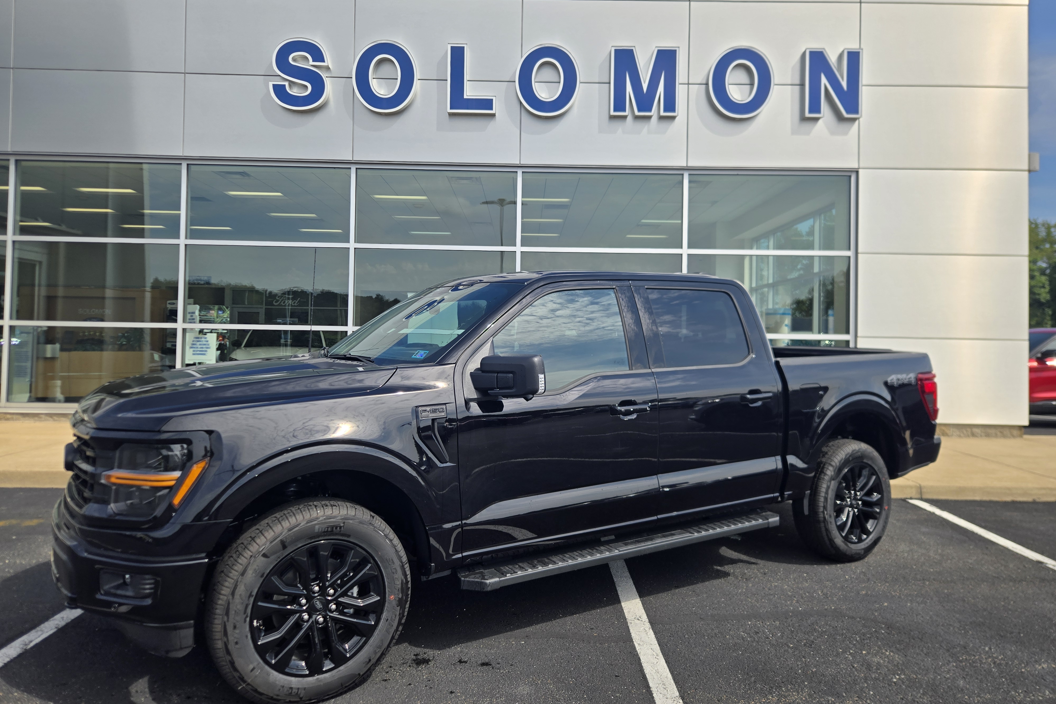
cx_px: 529
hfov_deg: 73.7
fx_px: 704
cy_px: 328
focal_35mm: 24
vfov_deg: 53.1
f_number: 1.8
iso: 25
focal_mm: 5.4
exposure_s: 1/2391
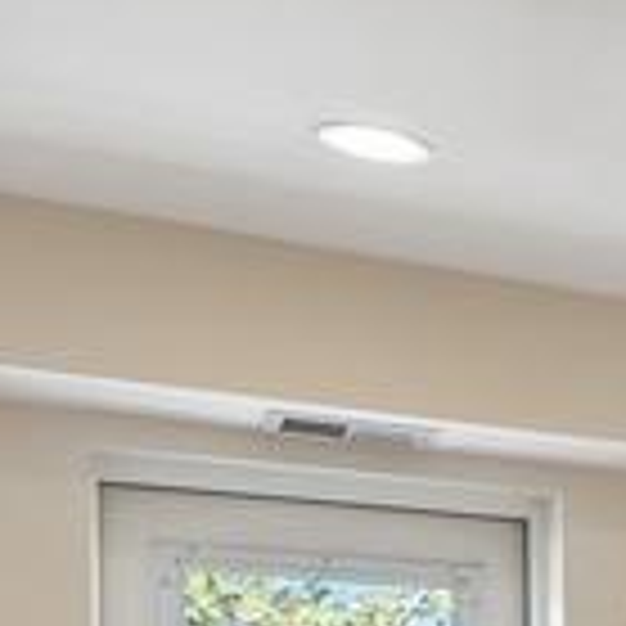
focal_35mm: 88
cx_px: 1509
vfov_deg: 18.2
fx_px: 1800
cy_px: 838
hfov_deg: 13.8
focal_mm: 14
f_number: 9
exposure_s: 1/8
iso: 250
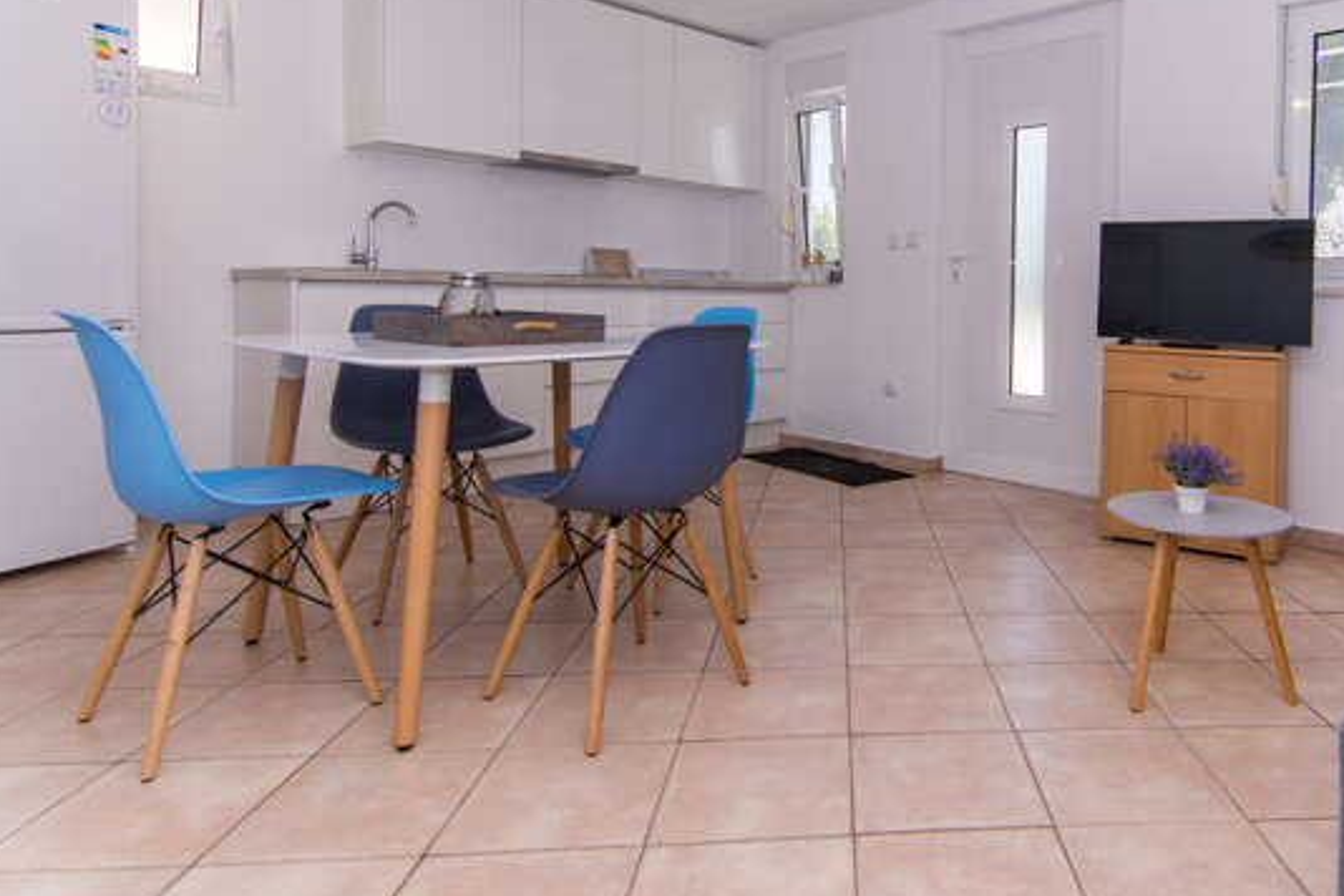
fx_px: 885
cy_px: 305
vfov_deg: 52.7
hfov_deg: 72.0
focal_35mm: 24
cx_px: 906
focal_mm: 11
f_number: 3.5
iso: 100
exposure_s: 1/160
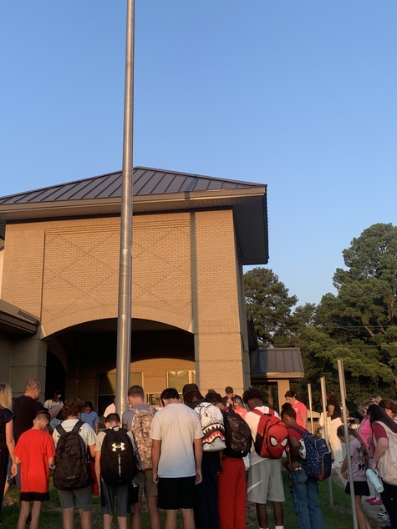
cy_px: 196
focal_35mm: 42
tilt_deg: +20.1
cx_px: 147
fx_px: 643
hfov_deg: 34.1
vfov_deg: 44.4
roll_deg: +0.7
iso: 25
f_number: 1.8
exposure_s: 1/577
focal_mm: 4.25
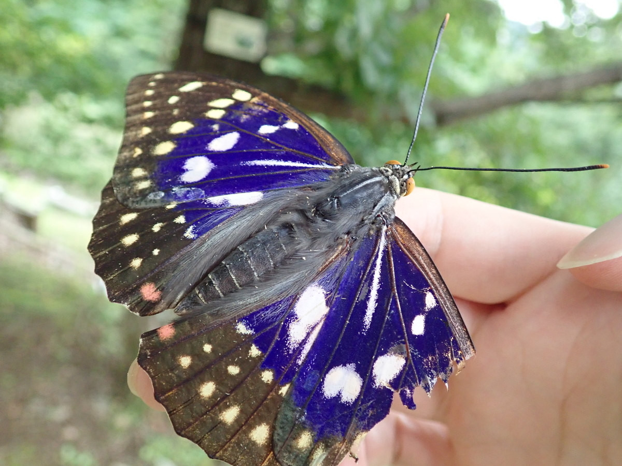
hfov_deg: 60.0
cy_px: 233
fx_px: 539
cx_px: 311
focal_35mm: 30
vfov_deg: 46.8
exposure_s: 1/125
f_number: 2.3
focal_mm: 5.5
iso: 800
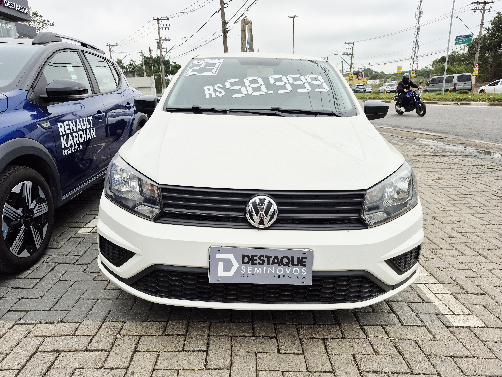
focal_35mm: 23
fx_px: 334
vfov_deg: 58.9
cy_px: 188
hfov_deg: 73.9
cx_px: 251
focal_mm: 5.4
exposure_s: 1/962
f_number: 1.8
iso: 25
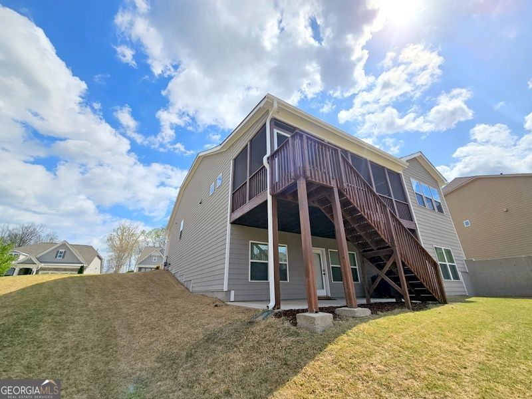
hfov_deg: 106.2
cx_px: 266
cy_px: 200
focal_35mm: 13
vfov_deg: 89.9
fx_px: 200
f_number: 2.2
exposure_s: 1/4604
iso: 50
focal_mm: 2.2
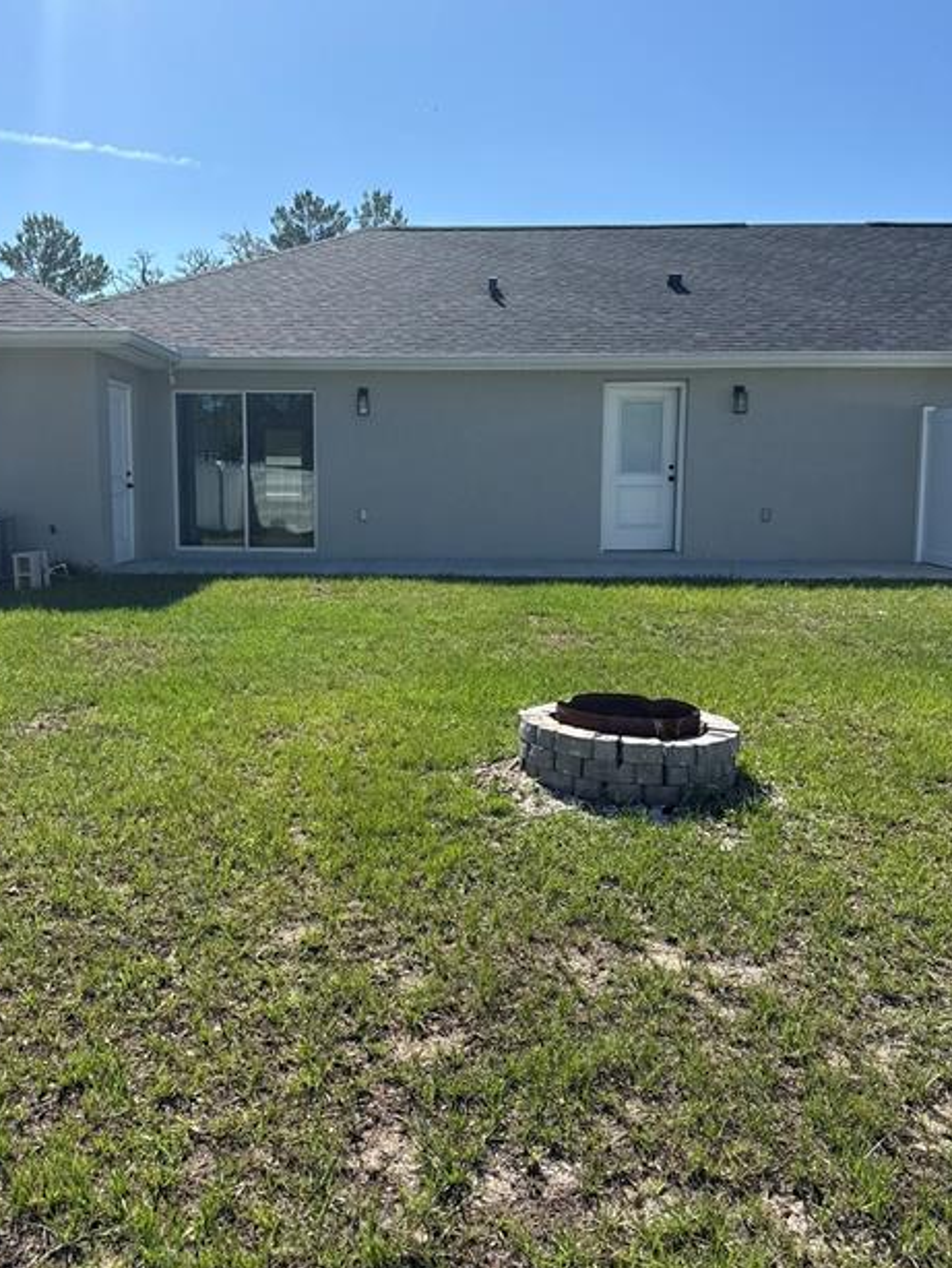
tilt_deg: -6.0
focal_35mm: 30
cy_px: 591
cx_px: 432
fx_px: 1099
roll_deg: -0.6
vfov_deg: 59.9
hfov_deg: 46.8
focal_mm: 6.76
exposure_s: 1/5319
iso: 80
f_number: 1.78
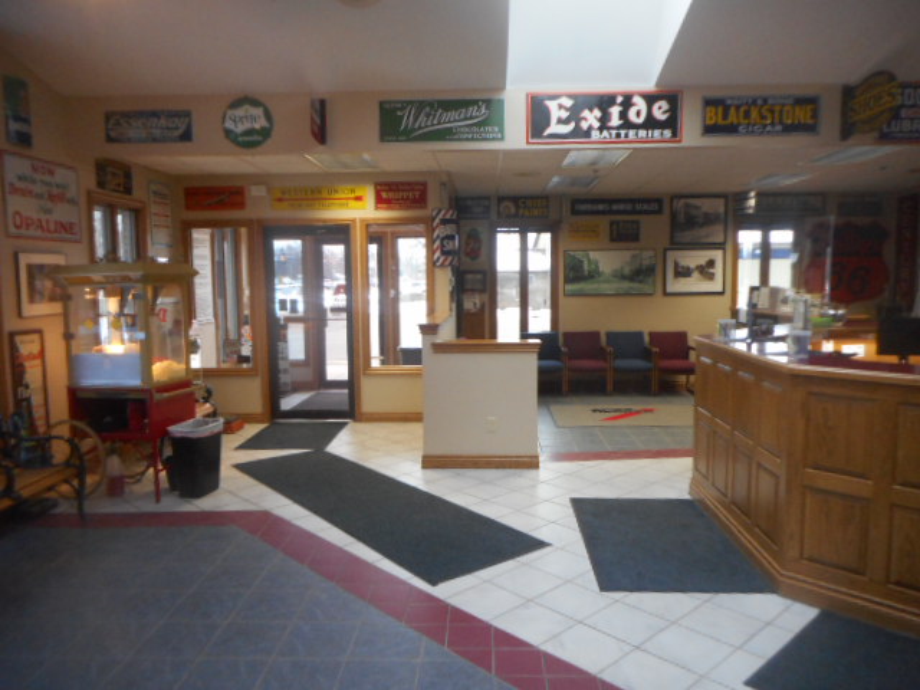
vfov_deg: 54.9
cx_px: 460
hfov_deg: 69.4
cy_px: 345
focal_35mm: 25
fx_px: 664
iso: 280
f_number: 3.7
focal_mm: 4.5
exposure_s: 1/30
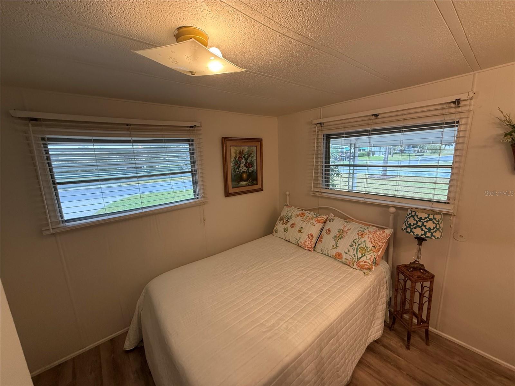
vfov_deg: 85.7
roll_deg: +2.5
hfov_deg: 102.1
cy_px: 193
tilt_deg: -10.1
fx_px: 208
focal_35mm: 14
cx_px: 258
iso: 320
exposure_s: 1/120
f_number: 2.2
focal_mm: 2.22
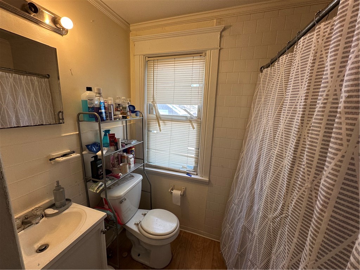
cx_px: 180
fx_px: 146
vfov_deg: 85.7
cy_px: 135
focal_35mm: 14
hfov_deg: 102.1
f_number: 2.2
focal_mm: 2.22
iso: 100
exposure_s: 1/120
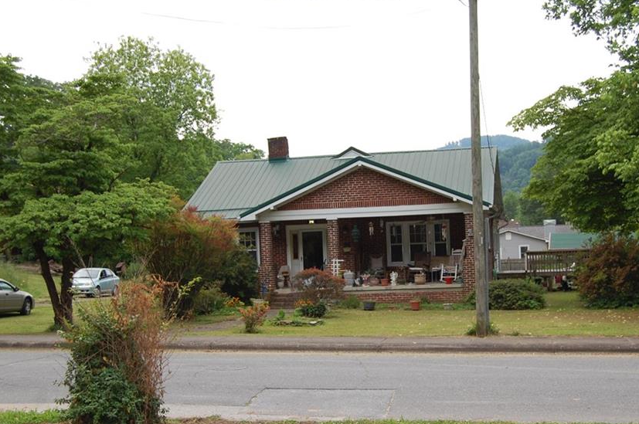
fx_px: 922
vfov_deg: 25.9
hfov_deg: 38.1
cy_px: 257
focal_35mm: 52
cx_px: 369
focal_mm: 28
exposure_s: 1/500
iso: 320
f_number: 5.6
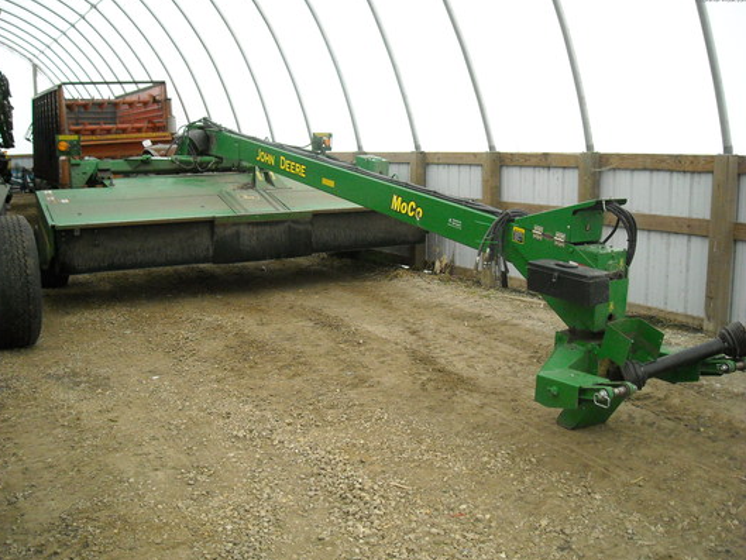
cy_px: 281
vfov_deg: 39.7
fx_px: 776
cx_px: 364
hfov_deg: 51.3
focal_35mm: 36
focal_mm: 5.7
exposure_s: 1/218
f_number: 2.8
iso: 518
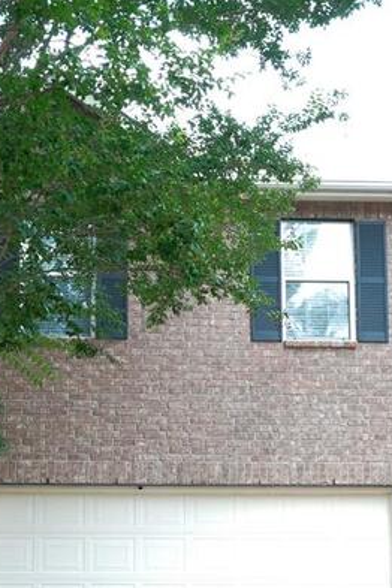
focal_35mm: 57
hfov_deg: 23.7
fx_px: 931
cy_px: 476
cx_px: 153
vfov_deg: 33.9
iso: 100
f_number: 2.8
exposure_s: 1/125
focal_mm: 23
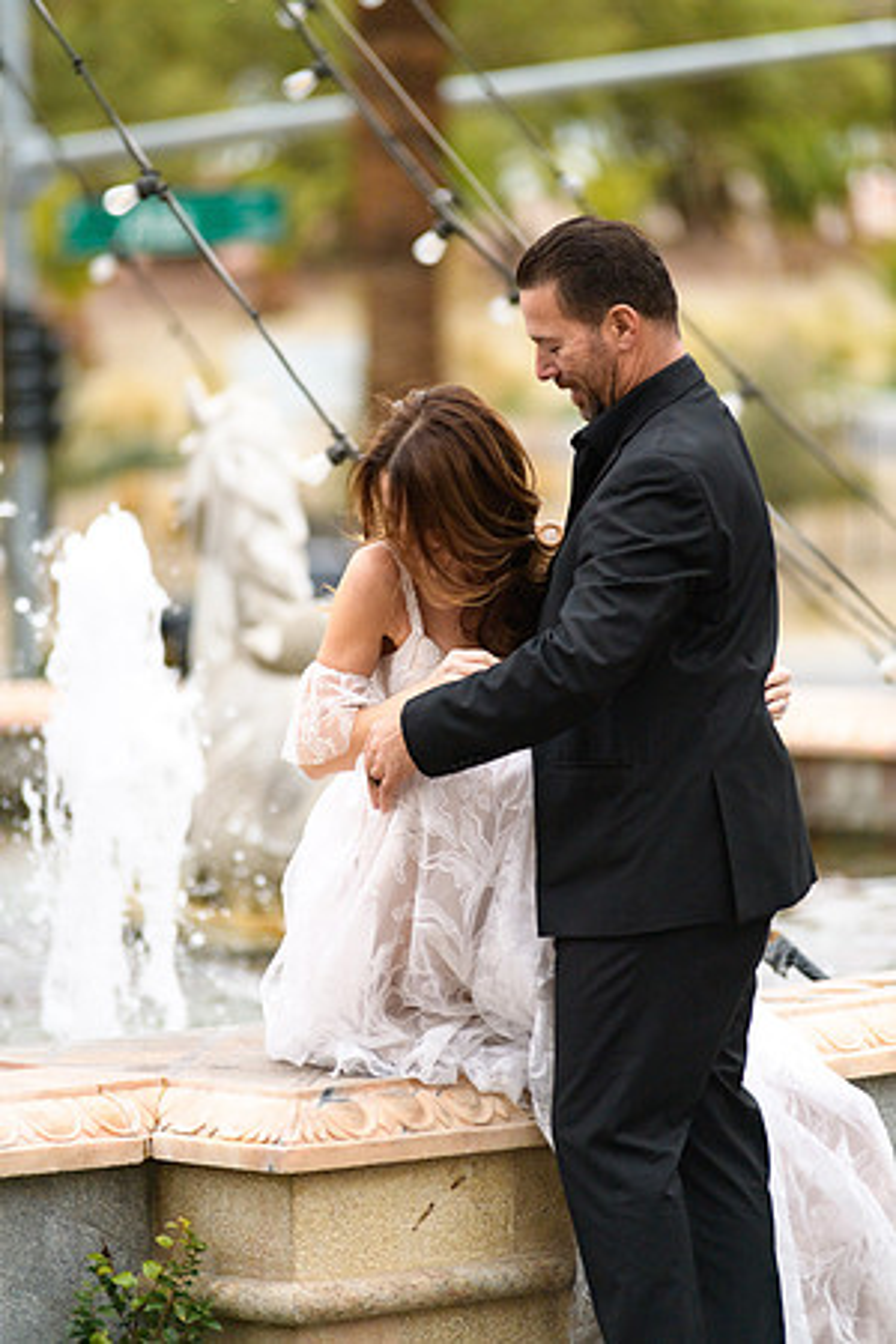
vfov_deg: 10.3
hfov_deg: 6.9
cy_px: 672
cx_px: 448
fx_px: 7466
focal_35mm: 200
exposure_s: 1/3200
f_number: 2.8
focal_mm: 200
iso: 250
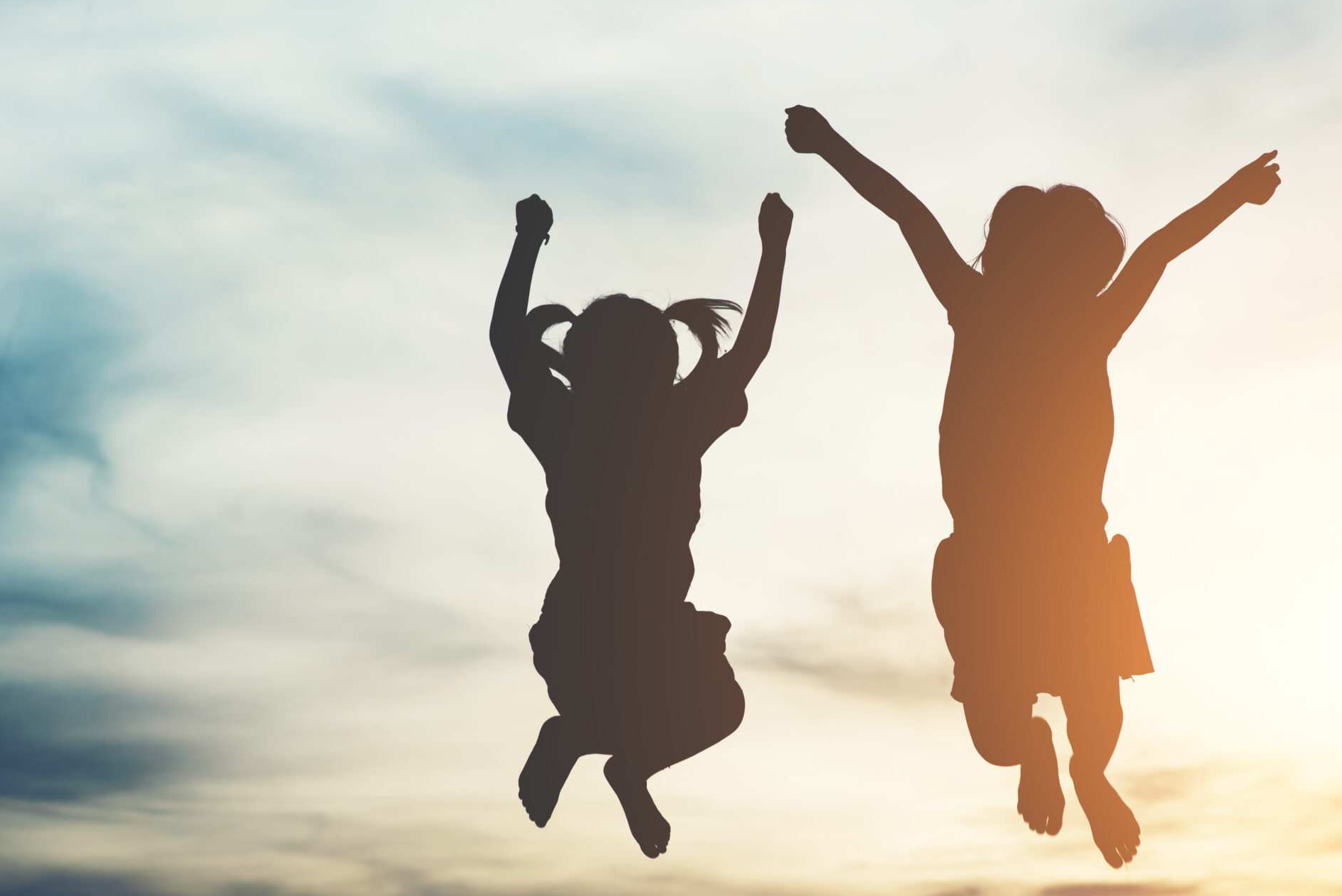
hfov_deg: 17.7
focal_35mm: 115
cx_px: 875
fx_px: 4288
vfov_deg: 11.9
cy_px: 588
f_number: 5.6
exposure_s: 1/500
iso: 100
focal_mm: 85
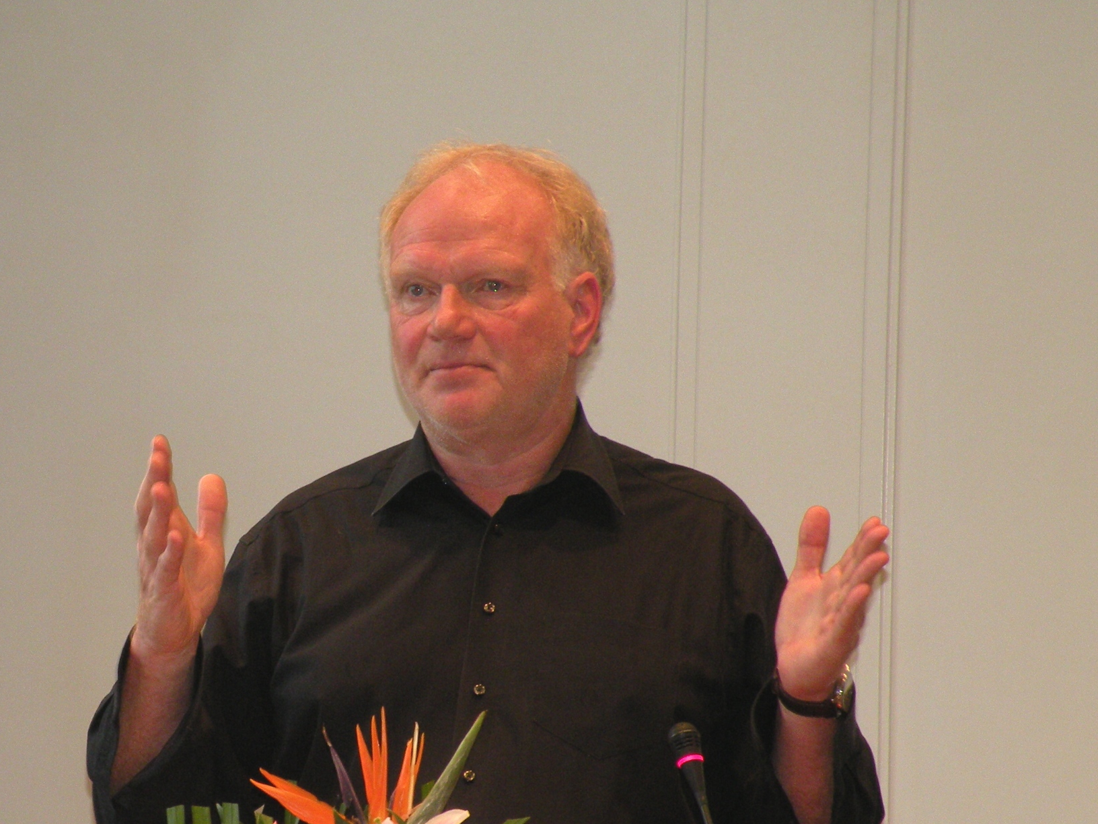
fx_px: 7105
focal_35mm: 224
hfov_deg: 8.8
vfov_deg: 6.6
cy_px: 551
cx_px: 278
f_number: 4.5
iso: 197
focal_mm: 25
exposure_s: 1/30
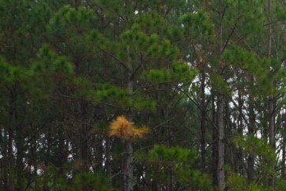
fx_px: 1360
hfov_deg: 10.8
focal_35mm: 171
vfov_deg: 7.8
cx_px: 597
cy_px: 326
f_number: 5
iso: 100
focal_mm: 38
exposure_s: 1/80
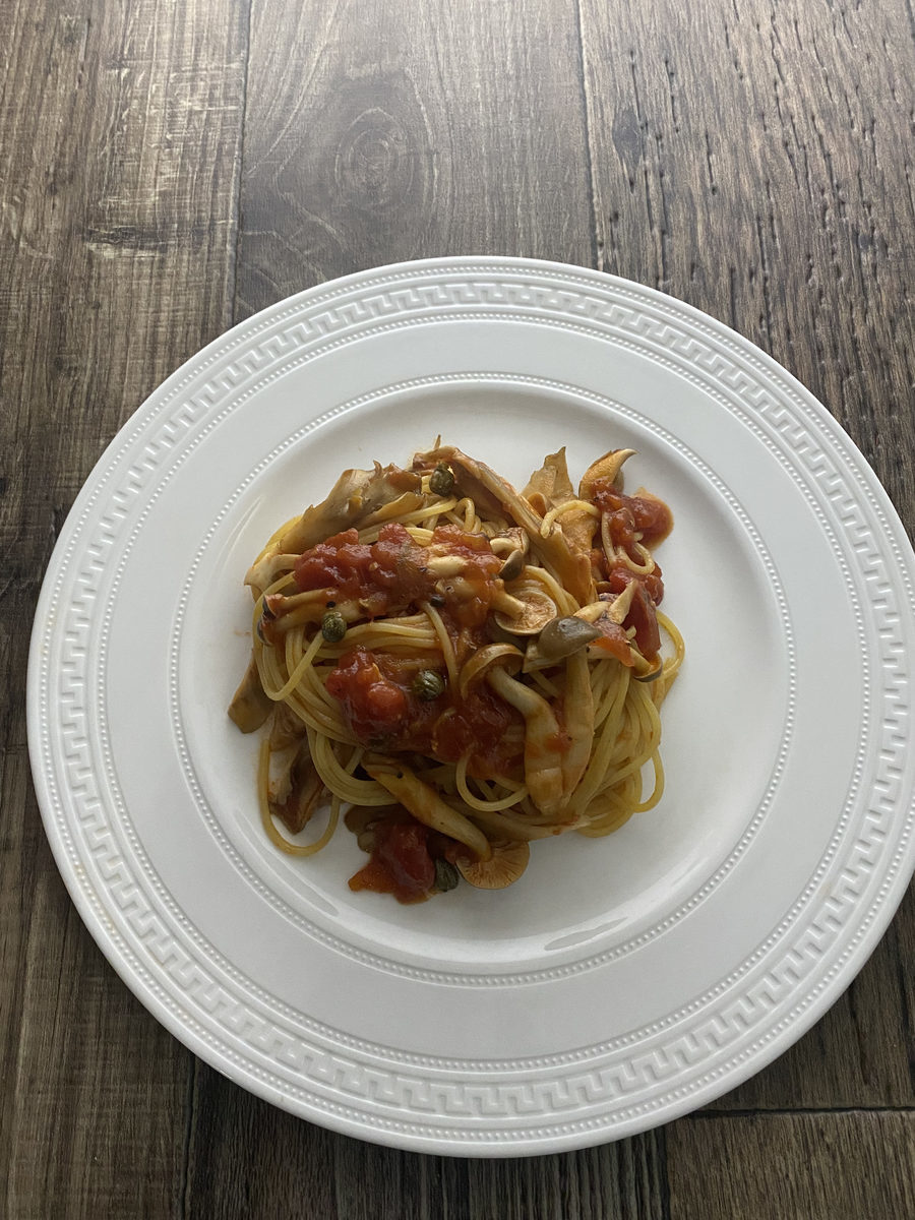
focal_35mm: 26
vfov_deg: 67.3
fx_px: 916
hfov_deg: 53.1
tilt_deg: -72.9
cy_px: 610
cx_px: 458
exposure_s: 1/51
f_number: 1.8
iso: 500
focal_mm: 4.25
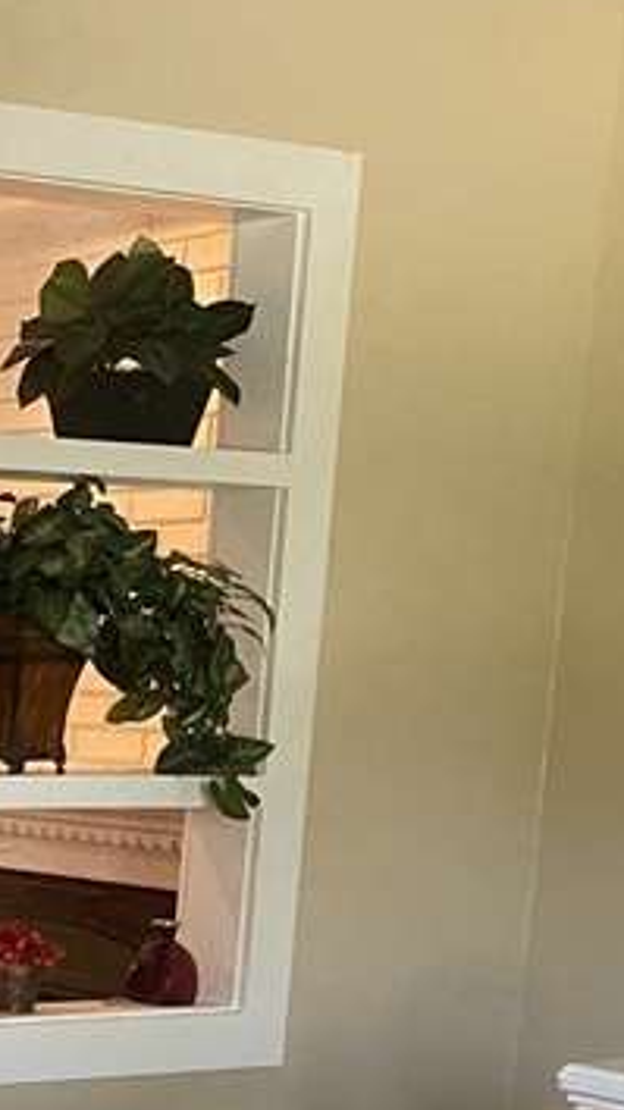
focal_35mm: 82
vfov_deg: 24.9
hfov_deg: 12.9
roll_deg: -1.4
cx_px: -611
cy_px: 1066
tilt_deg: -10.5
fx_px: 2413
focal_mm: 4.25
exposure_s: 1/60
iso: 400
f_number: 1.8
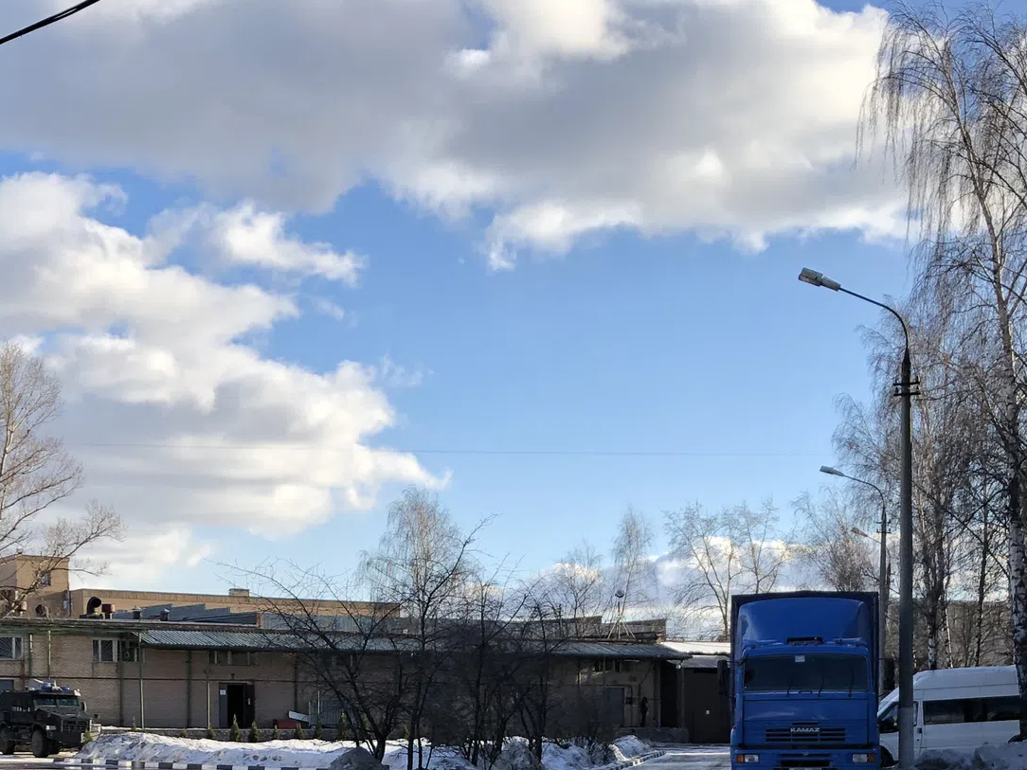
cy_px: 814
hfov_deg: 31.2
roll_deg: -0.9
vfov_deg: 22.5
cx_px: 446
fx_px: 1839
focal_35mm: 62
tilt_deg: -3.9
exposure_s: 1/1104
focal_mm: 4
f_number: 1.8
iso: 20
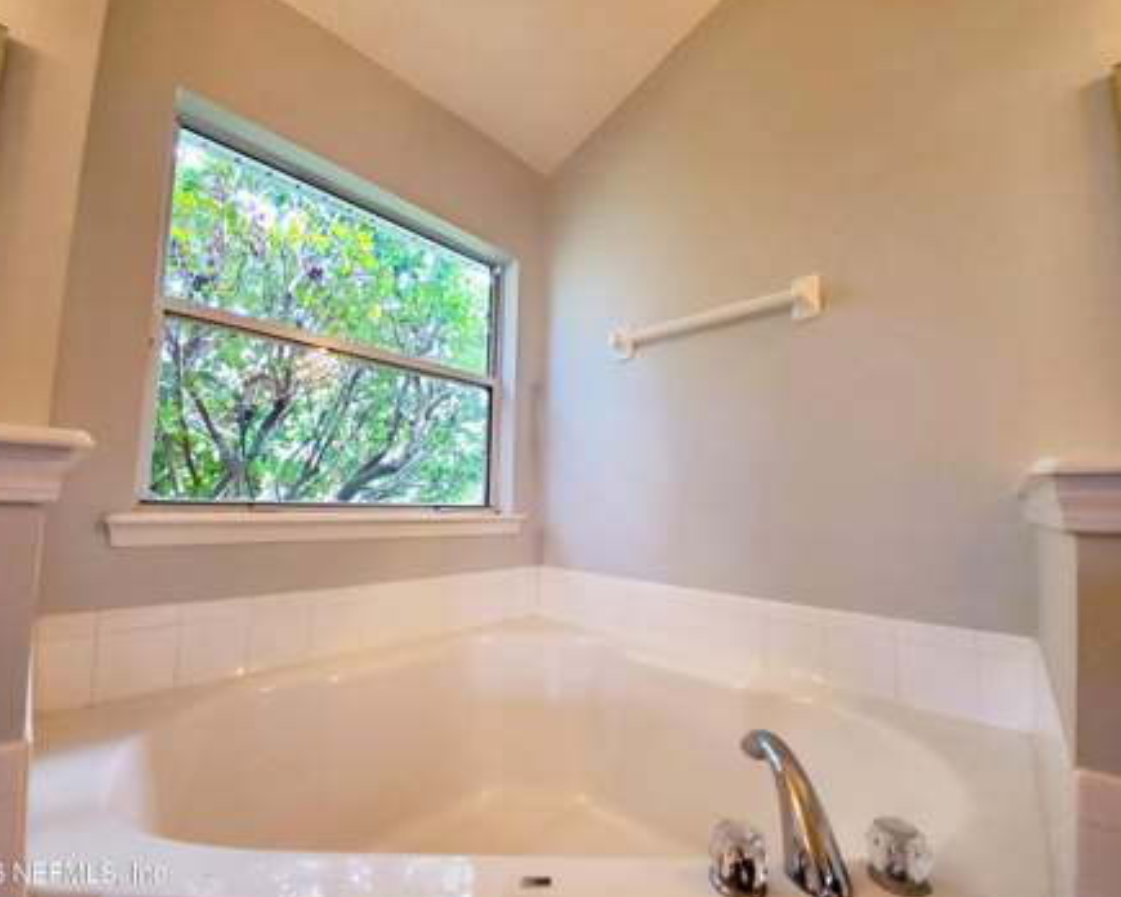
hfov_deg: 100.7
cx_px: 544
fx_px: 464
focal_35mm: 14
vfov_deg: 88.0
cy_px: 450
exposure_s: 1/59.2
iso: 125
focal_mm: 1.8
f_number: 2.2
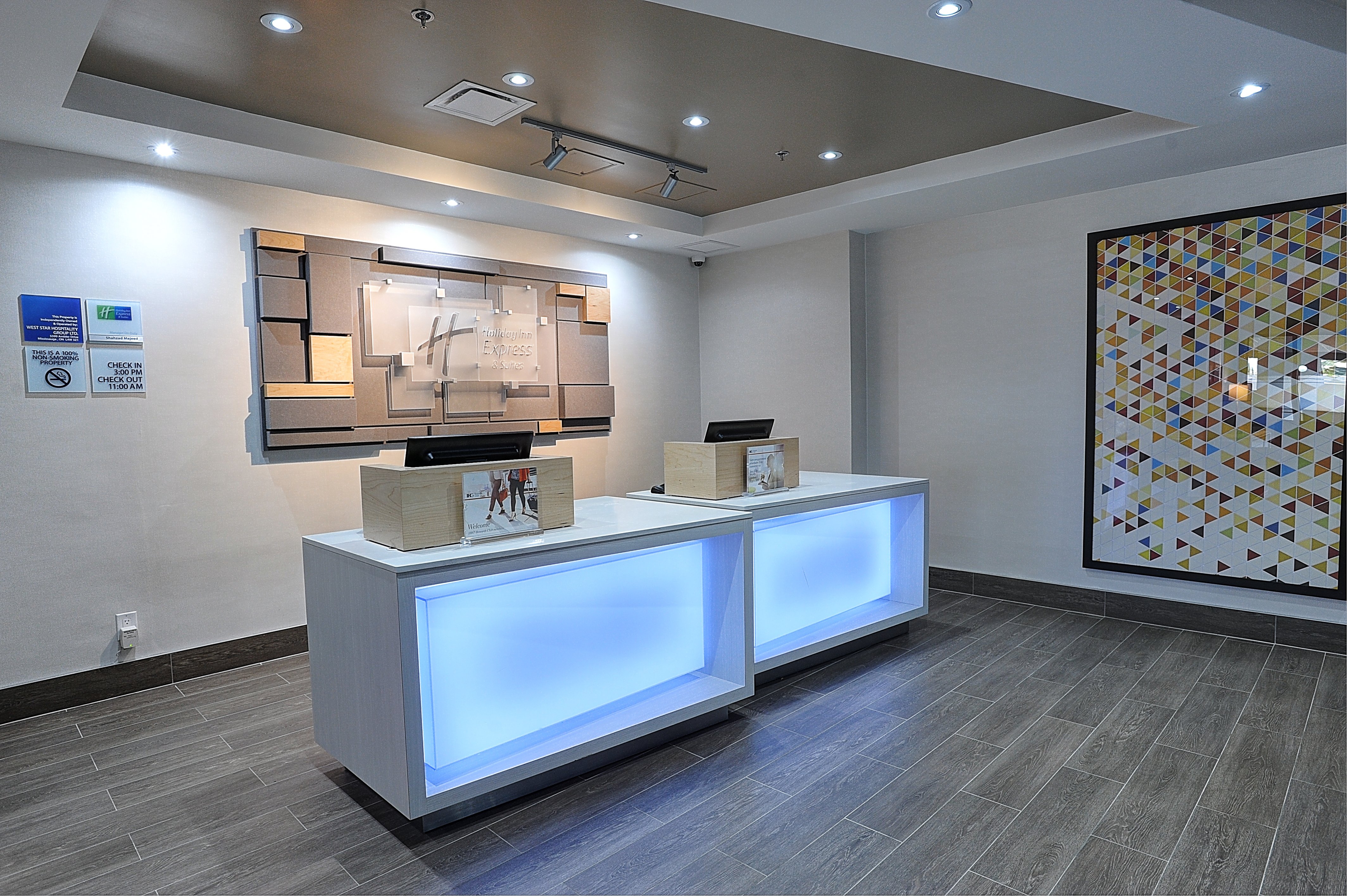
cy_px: 448
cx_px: 674
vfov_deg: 51.2
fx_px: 935
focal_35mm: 25
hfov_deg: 71.5
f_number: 7.1
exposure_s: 1/15
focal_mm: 25
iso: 800
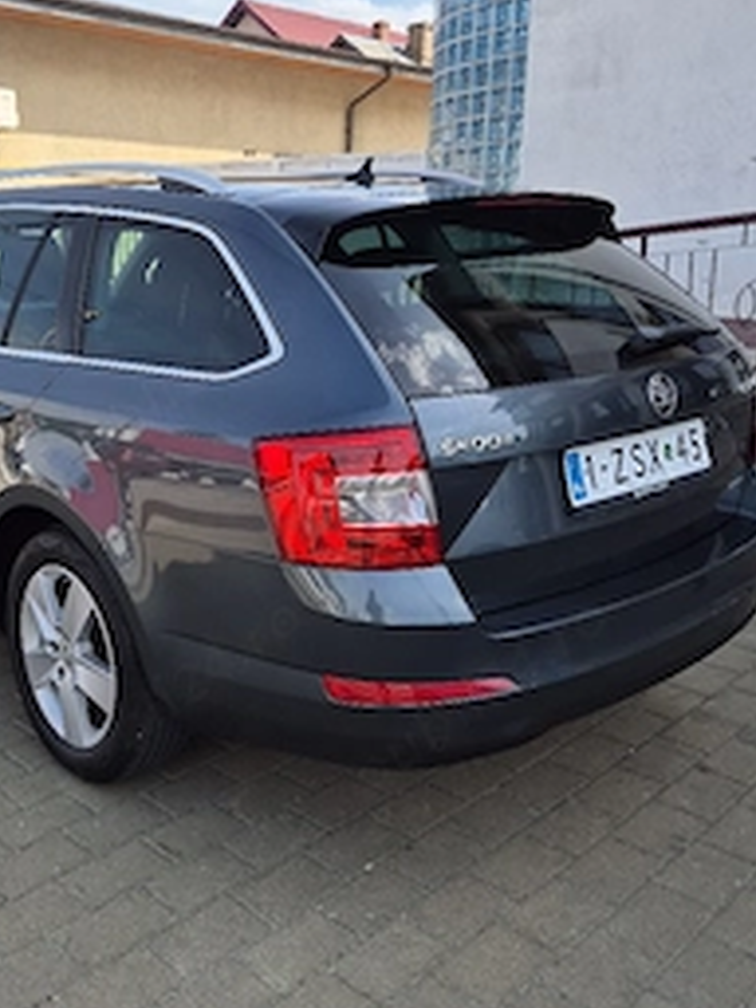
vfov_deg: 51.2
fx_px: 1048
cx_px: 252
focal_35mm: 36
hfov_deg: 39.2
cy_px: 437
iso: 25
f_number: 1.8
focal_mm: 5.4
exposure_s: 1/1111
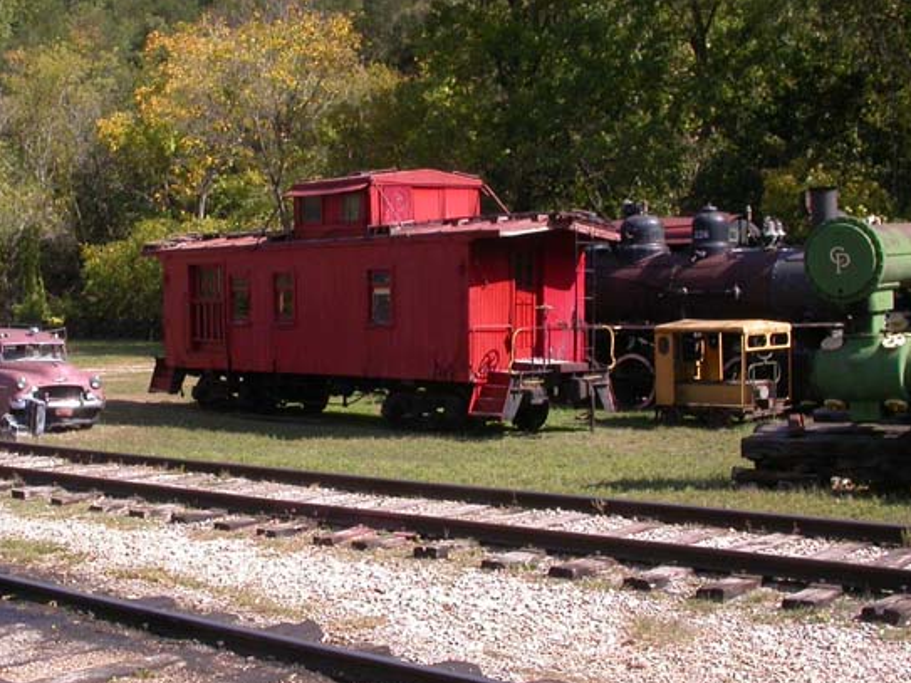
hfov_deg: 34.0
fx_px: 1473
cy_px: 339
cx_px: 294
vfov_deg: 26.1
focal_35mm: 56
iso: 100
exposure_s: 1/220
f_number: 6.7
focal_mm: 7.85
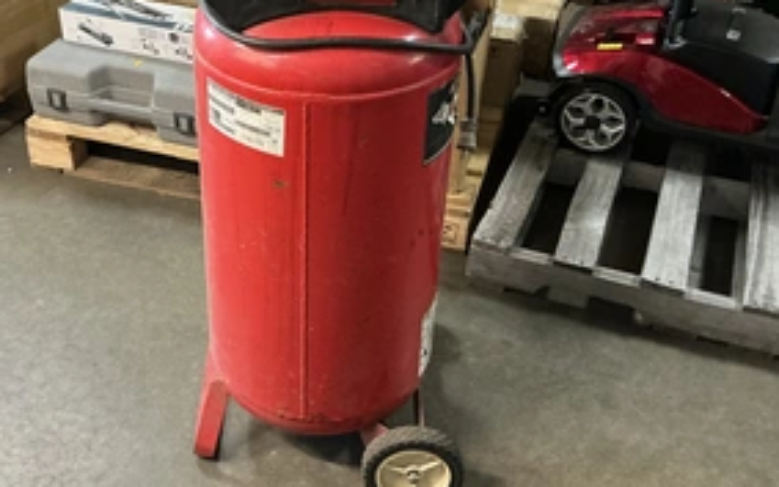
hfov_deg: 46.9
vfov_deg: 30.3
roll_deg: -0.6
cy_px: 160
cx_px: 306
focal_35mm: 42
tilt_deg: -31.3
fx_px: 892
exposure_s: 1/40
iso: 320
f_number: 1.8
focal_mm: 3
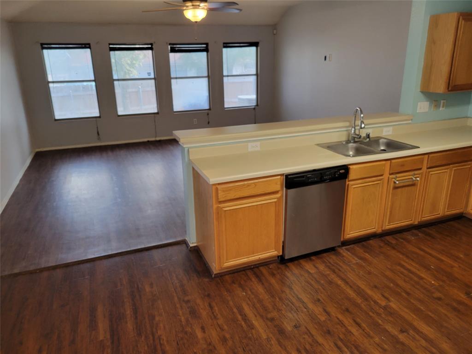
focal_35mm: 26
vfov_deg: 53.1
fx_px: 355
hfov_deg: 67.3
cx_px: 236
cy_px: 177
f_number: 1.8
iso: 160
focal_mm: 5.4
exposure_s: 1/39
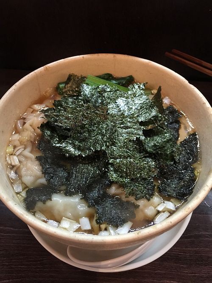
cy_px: 142
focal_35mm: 29
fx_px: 237
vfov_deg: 61.7
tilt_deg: -53.6
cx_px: 106
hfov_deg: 48.2
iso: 100
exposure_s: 1/15
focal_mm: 4.15
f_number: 2.2
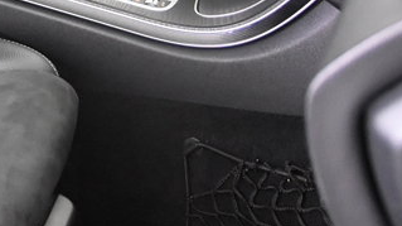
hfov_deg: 18.3
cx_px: -239
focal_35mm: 101
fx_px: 1076
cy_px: -97
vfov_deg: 11.5
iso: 5000
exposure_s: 1/30
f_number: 2.8
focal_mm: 20
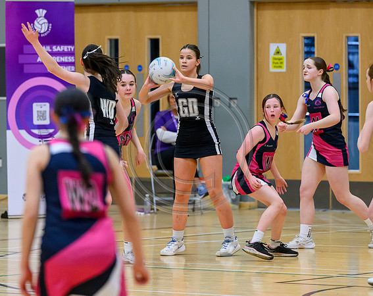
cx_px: 192
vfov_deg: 5.5
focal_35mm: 282
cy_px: 117
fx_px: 3106
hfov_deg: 6.9
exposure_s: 1/1000
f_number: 3.5
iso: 6400
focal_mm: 200
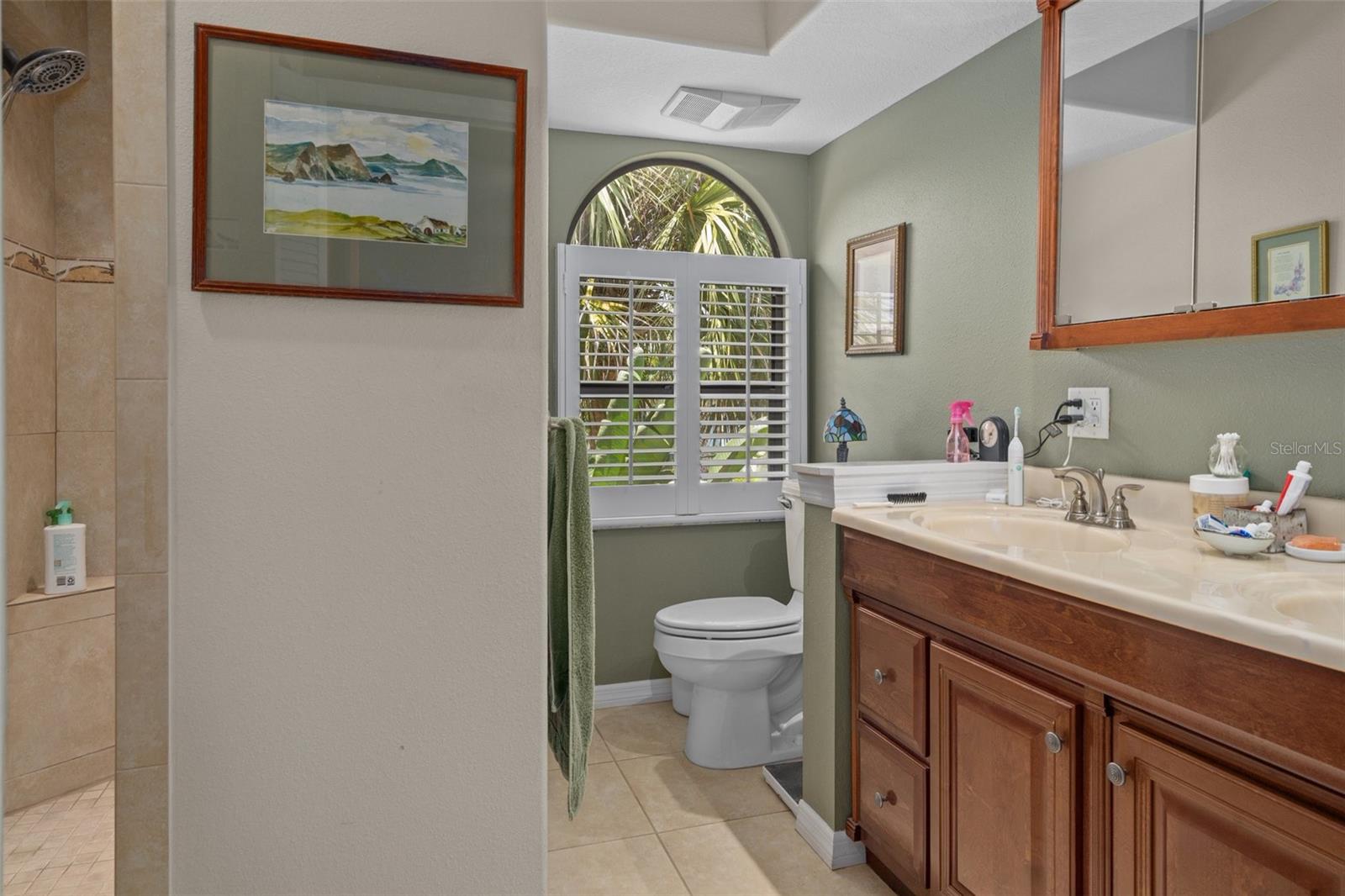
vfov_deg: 59.5
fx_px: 784
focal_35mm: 21
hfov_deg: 81.2
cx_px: 672
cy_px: 448
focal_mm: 21
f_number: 8
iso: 320
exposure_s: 1/5
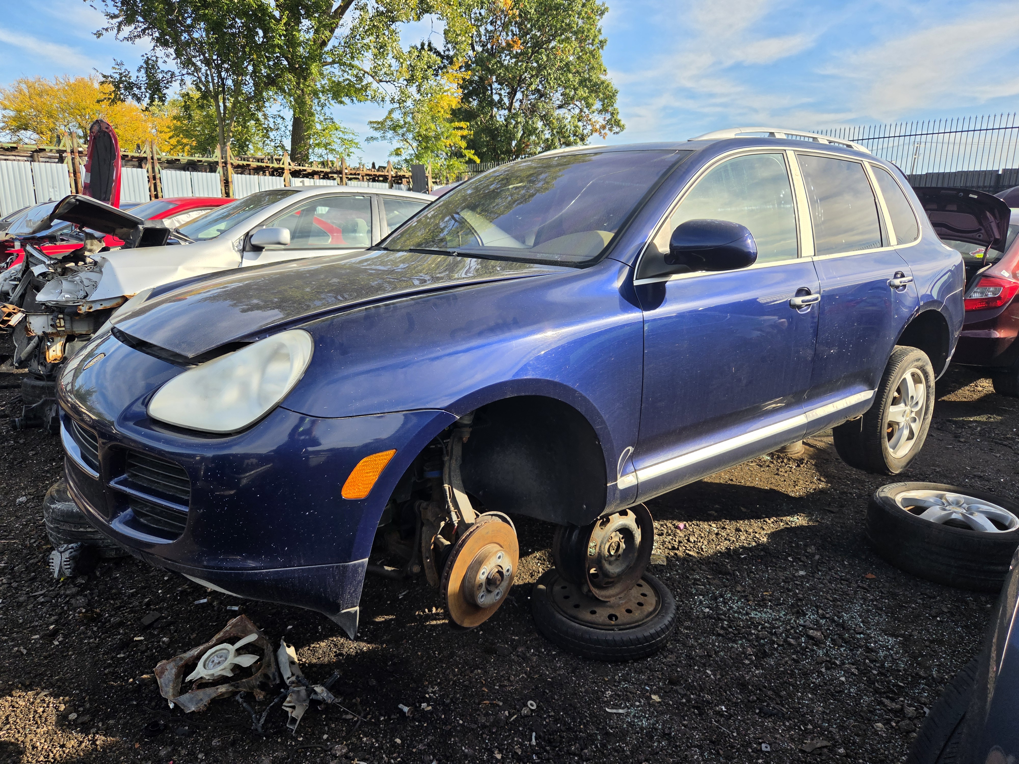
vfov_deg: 58.9
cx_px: 510
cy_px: 382
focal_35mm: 23
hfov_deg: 73.9
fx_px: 677
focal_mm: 5.4
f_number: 1.8
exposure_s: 1/3282
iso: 80
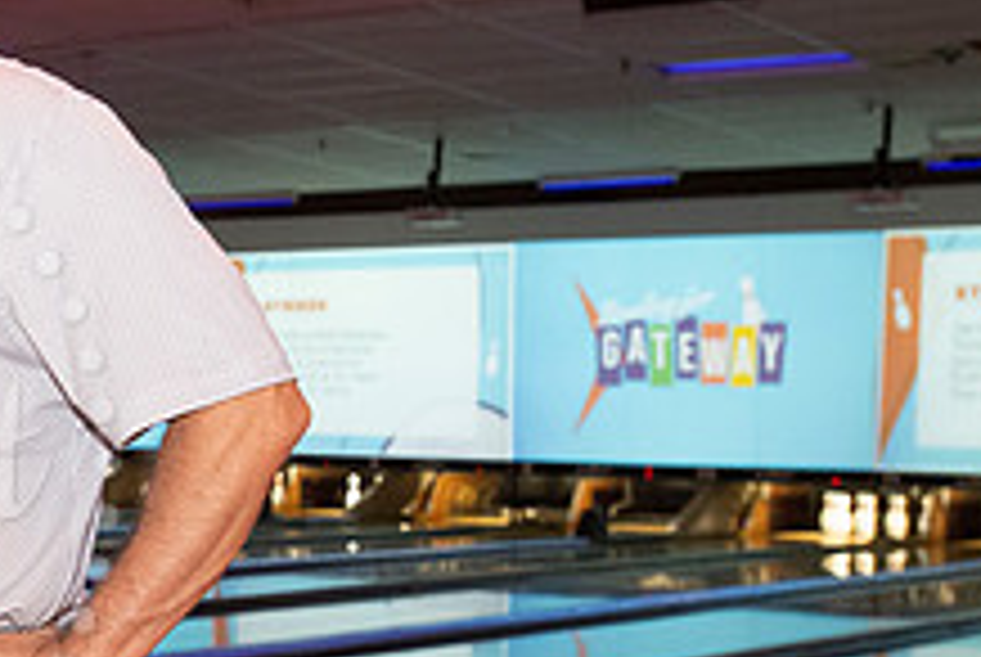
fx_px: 2538
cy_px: 470
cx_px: -310
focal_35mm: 93
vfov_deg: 14.7
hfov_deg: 20.0
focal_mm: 35
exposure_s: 1/80
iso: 2500
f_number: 5.6
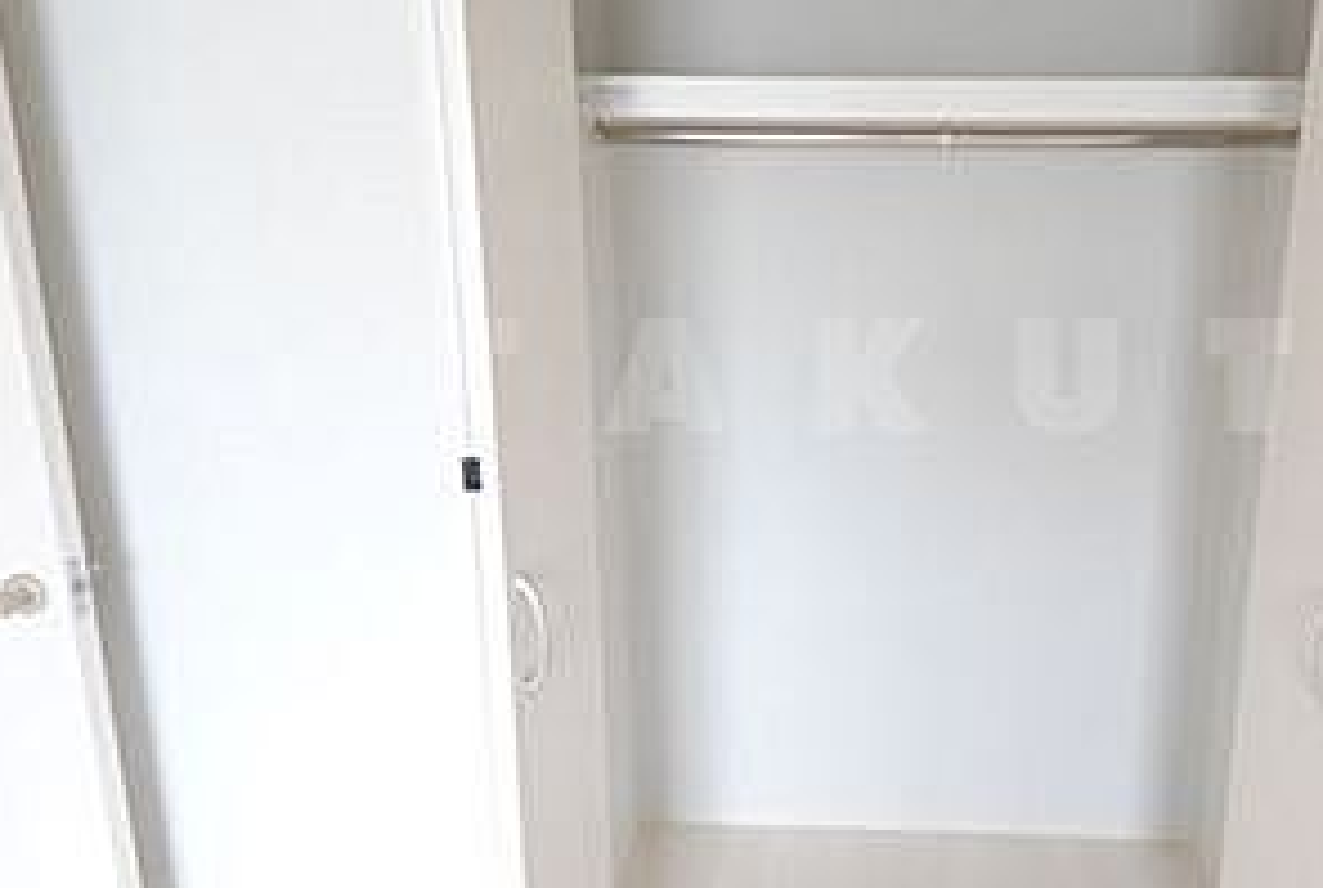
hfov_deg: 68.2
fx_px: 957
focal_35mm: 26
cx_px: 830
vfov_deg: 49.6
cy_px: 381
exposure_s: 1/30
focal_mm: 8
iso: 800
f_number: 4.5
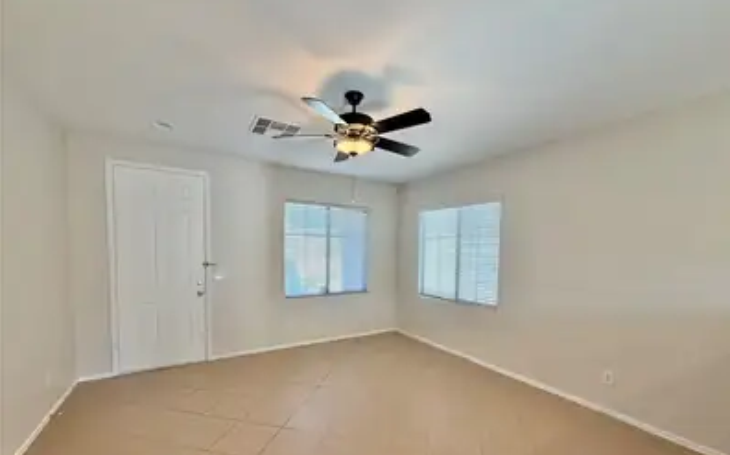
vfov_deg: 74.2
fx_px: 298
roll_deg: -0.8
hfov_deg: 101.5
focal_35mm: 15
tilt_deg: -3.2
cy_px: 265
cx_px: 367
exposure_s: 1/120
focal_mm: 2.22
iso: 160
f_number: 2.2
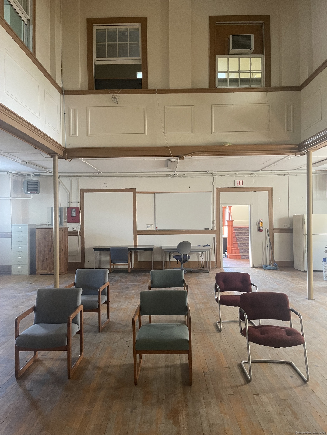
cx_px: 164
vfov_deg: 69.4
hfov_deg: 54.9
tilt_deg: +1.8
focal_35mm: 25
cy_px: 218
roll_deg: -0.7
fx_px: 315
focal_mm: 5.1
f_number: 1.6
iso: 320
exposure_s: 1/60
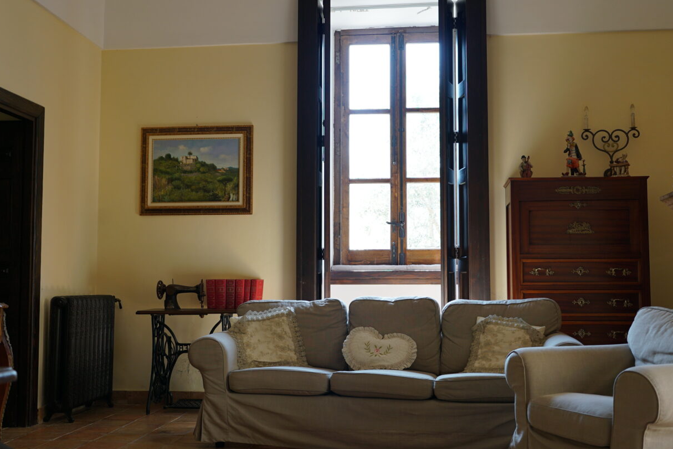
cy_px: 217
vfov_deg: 31.2
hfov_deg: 45.4
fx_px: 804
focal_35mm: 43
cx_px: 337
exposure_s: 1/60
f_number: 4
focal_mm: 34
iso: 200
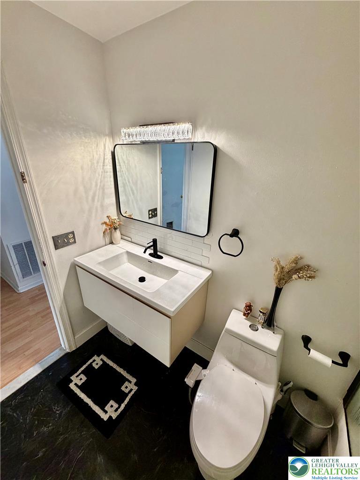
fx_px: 194
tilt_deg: -22.9
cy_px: 240
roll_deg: -2.0
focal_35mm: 14
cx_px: 180
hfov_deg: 85.7
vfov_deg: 102.1
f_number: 2.2
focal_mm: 2.22
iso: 200
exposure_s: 1/120
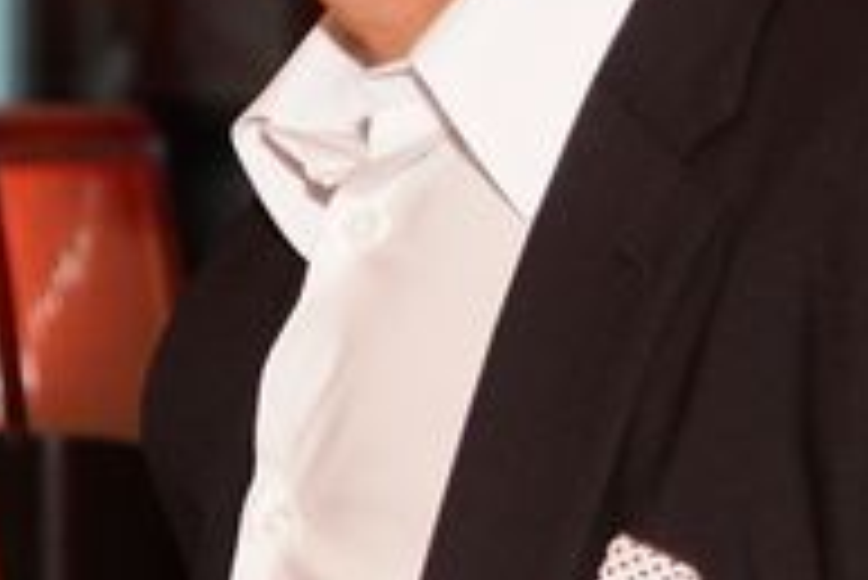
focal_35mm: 211
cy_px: 9
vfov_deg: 6.5
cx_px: -724
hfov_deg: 9.3
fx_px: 5091
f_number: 4
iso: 2500
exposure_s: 1/25
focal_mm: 34
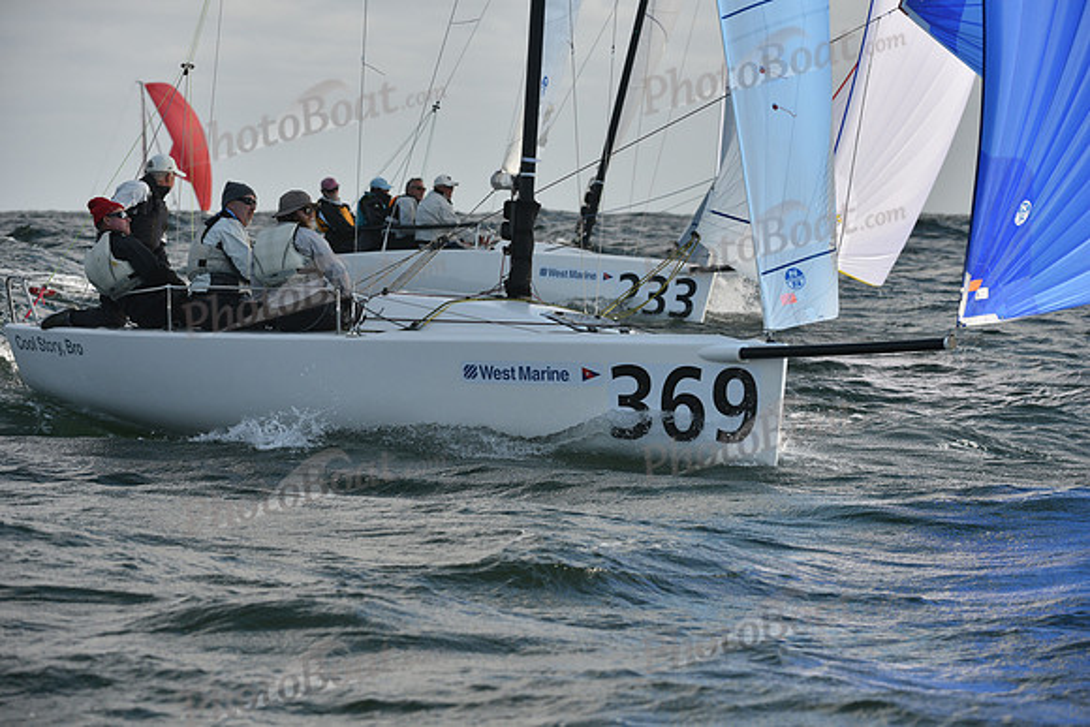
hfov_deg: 9.8
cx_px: 545
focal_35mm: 210
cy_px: 364
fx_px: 6360
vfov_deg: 6.5
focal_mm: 210
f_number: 7.1
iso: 320
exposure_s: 1/1000
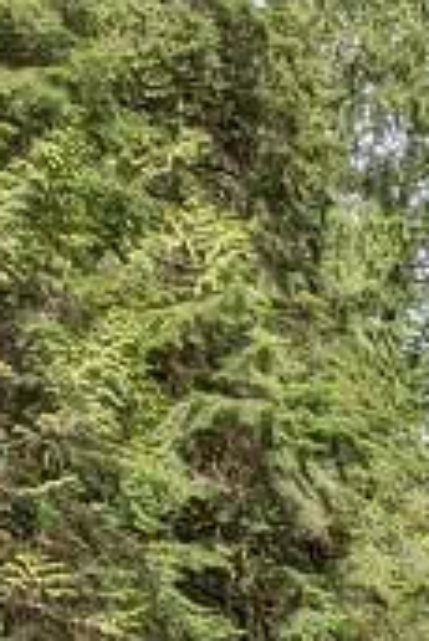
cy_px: 1204
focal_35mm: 106
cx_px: 442
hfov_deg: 12.8
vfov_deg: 15.9
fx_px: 1891
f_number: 1.7
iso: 48
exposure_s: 1/1560
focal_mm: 4.4
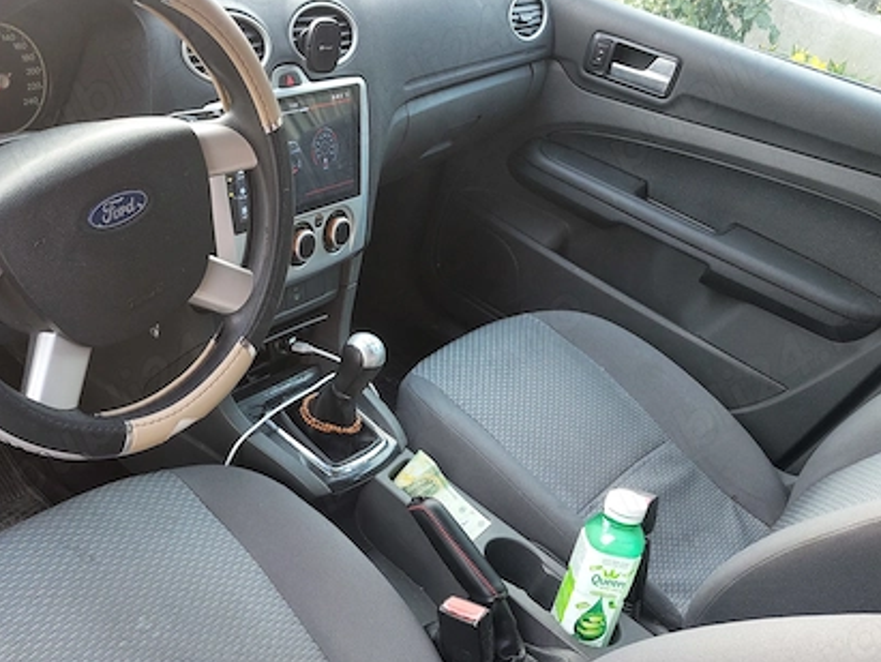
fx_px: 892
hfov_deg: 51.6
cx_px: 294
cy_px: 418
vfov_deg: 40.4
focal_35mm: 35
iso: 200
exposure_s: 1/50
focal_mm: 5.23
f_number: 1.8
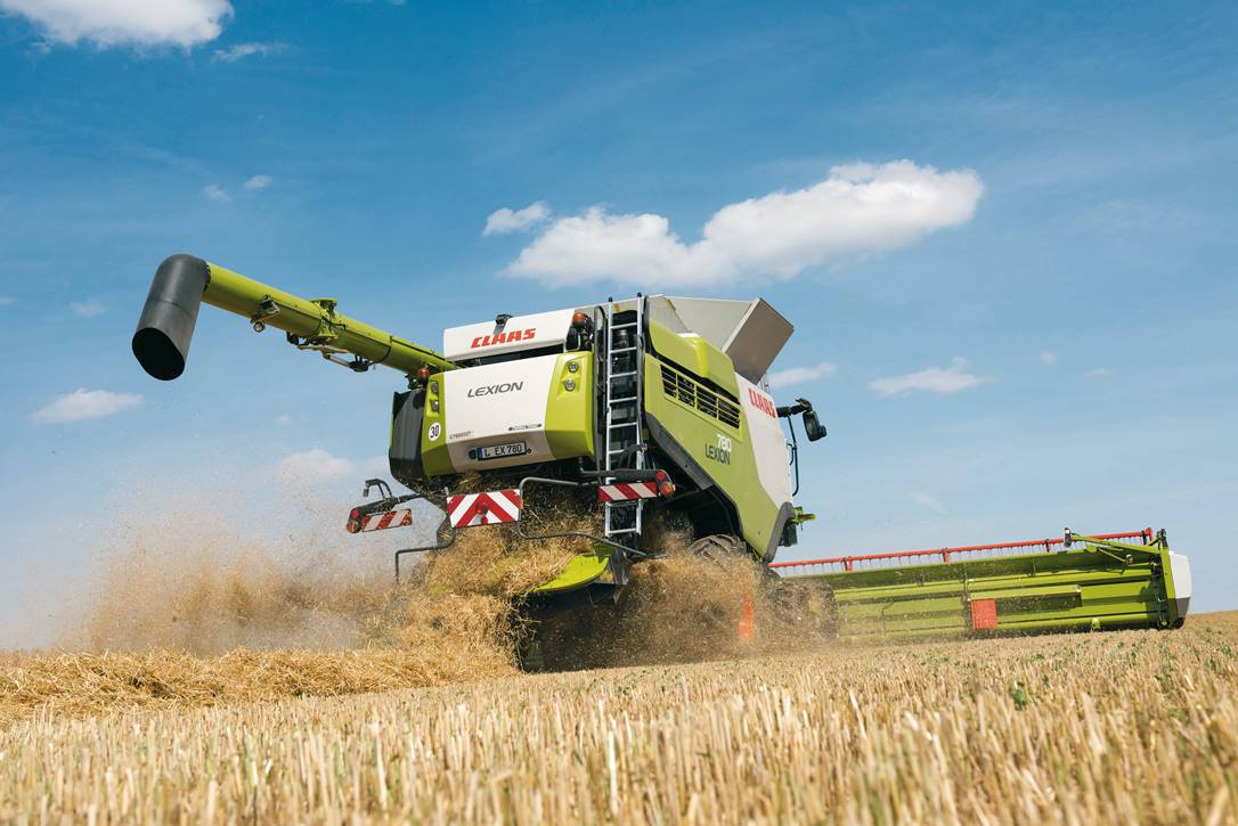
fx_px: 1514
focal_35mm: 44
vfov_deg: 30.5
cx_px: 619
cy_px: 413
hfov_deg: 44.5
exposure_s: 1/1000
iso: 320
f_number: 8
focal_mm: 44
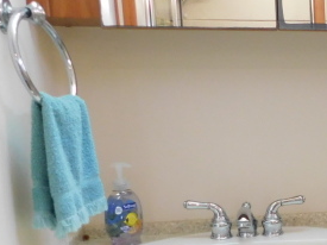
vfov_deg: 21.5
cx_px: 420
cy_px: 216
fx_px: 633
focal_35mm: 67
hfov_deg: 25.2
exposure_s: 1/30
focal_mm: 4
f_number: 3
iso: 320
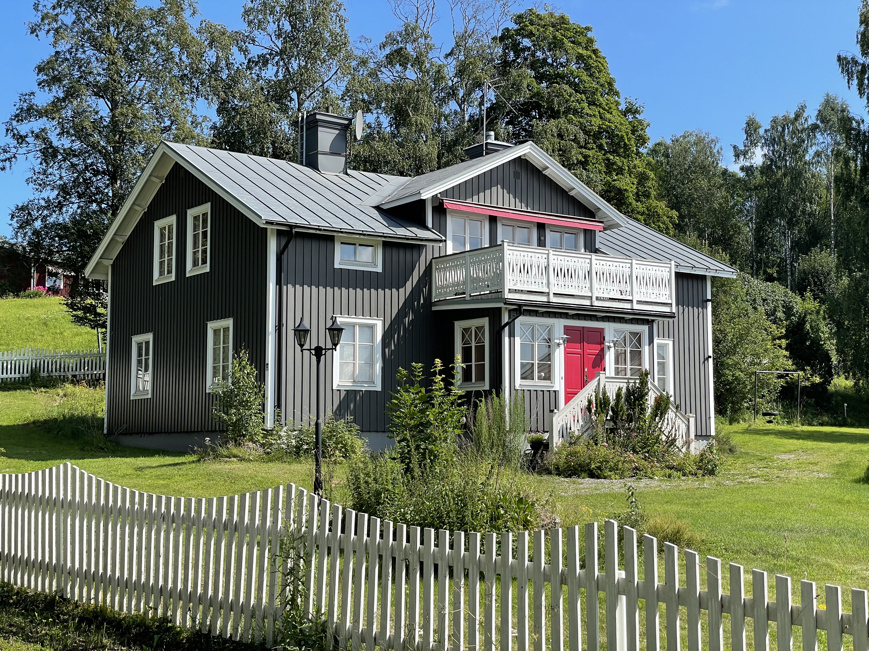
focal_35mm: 52
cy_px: 326
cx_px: 434
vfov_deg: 28.0
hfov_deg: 36.8
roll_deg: +0.0
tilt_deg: +6.3
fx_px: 1305
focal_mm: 6
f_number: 2
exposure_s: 1/1065
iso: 25
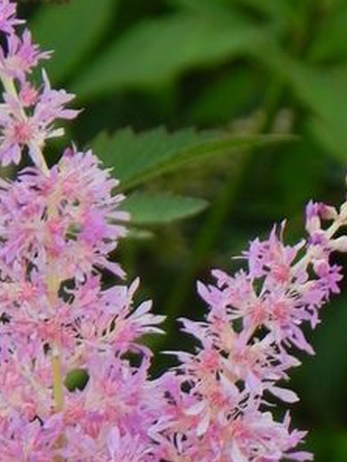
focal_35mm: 908
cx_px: 61
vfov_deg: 2.2
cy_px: 464
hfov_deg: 1.6
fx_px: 12127
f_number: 5
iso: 160
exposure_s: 1/25
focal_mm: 59.9
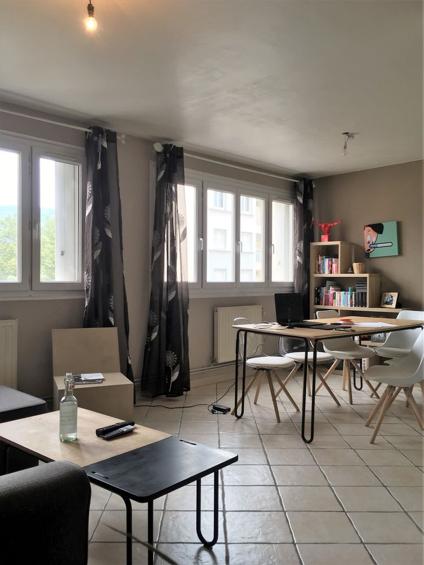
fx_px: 474
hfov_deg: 48.2
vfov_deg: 61.7
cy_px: 282
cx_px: 212
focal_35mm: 29
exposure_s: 1/100
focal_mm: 4.15
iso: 32
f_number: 2.2
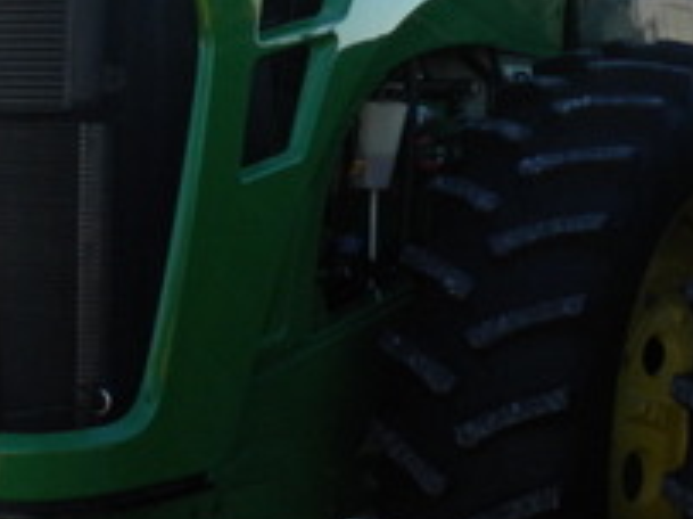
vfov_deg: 15.7
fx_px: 1881
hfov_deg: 20.8
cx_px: 454
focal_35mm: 94
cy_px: 143
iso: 202
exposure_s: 1/1000
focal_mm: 6.3
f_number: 3.1
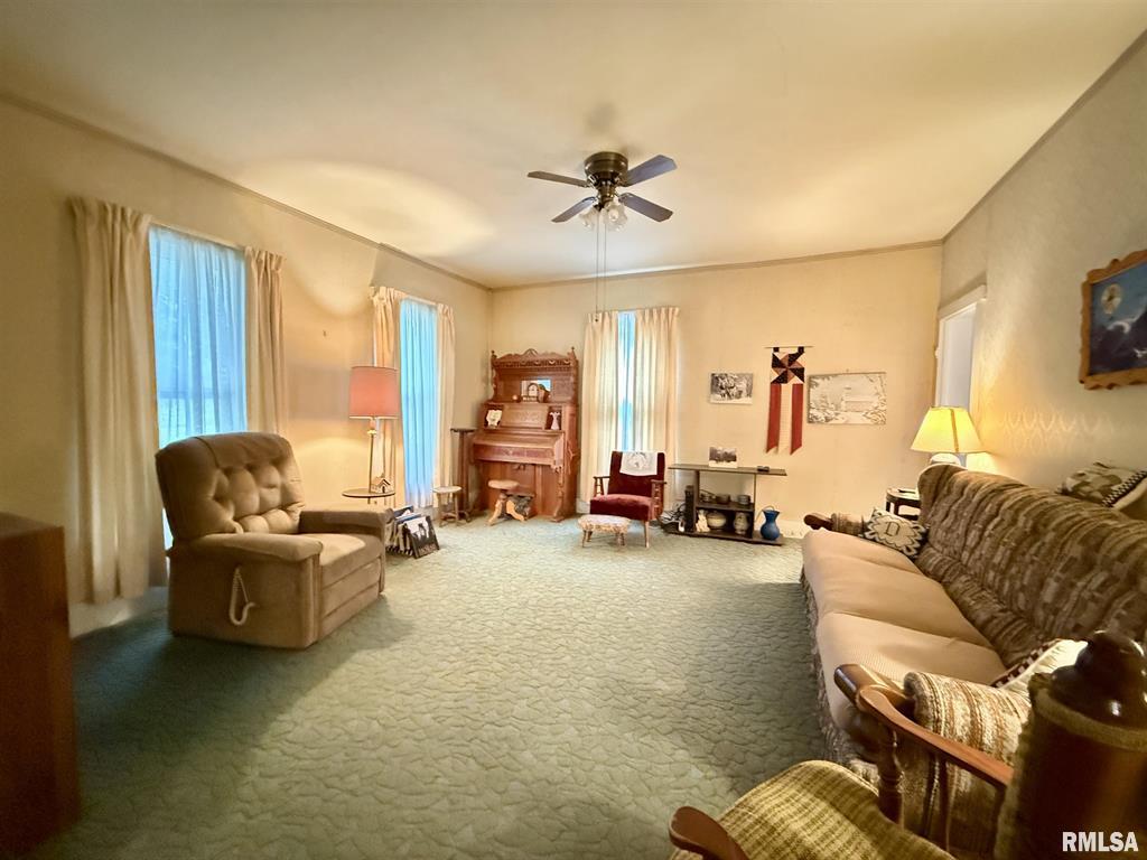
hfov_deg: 102.1
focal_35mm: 14
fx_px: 464
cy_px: 430
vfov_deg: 85.7
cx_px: 574
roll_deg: +0.4
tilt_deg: -3.8
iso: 2500
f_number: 2.2
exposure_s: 1/30
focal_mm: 2.22
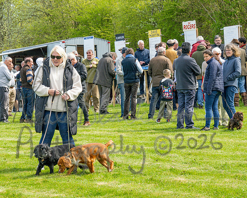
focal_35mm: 160
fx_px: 1169
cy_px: 99
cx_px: 106
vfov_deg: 9.7
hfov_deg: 12.1
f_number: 9
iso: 200
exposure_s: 1/400
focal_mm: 95
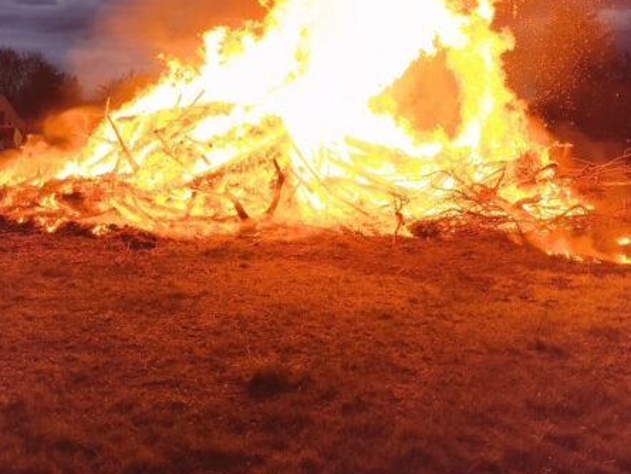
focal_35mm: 53
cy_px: 71
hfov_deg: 36.1
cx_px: 286
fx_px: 966
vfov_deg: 26.8
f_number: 1.7
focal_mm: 5.35
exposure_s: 1/400
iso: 1250
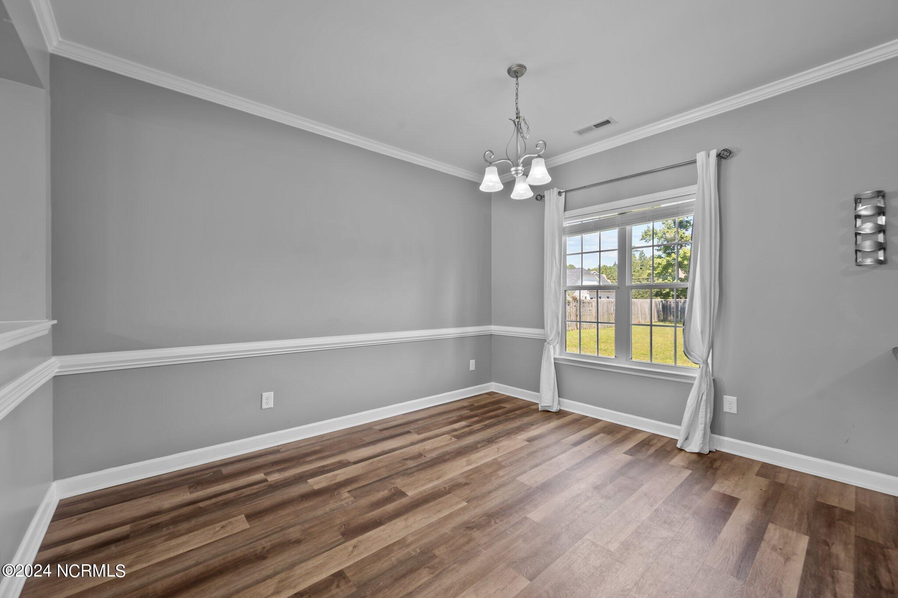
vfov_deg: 81.2
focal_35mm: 14
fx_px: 349
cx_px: 449
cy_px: 299
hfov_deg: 104.3
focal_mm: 14
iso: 64
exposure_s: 1.6
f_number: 7.1
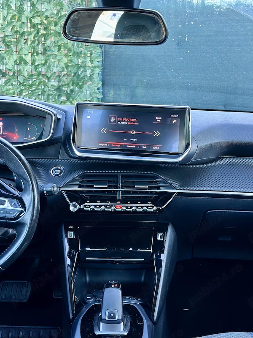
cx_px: 126
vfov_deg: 39.7
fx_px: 468
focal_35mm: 48
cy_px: 169
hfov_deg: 30.3
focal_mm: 6.86
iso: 200
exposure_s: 1/60
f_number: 1.78
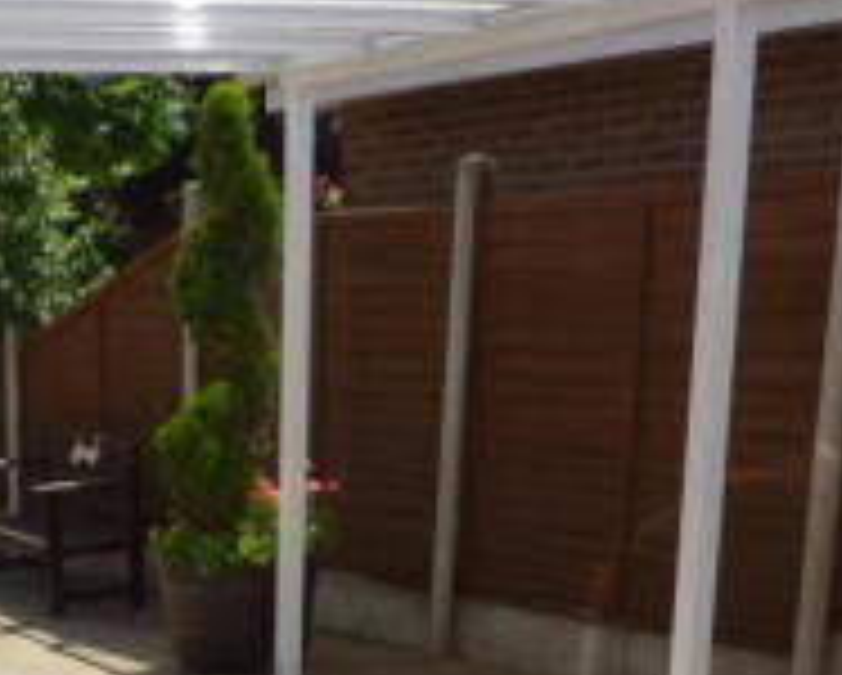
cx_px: -65
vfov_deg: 18.6
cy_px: 902
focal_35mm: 76
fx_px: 1896
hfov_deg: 23.6
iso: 80
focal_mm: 4.1
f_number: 3.3
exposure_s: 1/1000
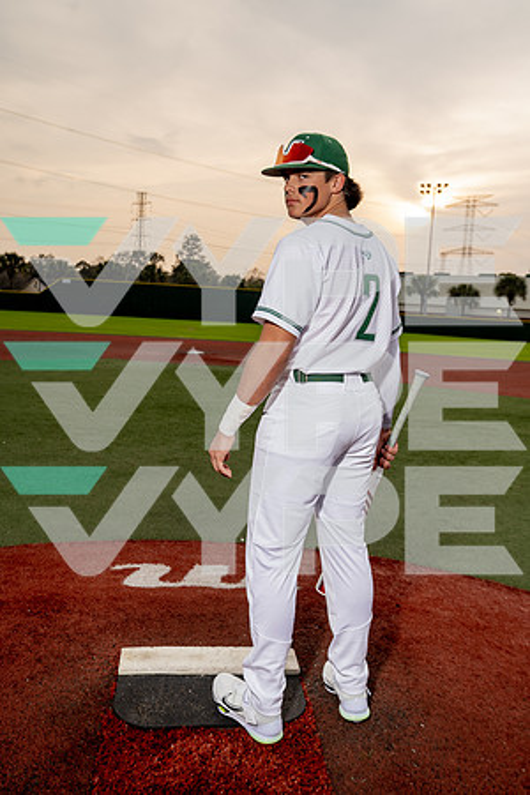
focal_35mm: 34
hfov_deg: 38.9
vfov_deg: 55.8
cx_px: 265
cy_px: 398
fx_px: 751
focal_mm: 34
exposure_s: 1/250
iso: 250
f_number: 5.6
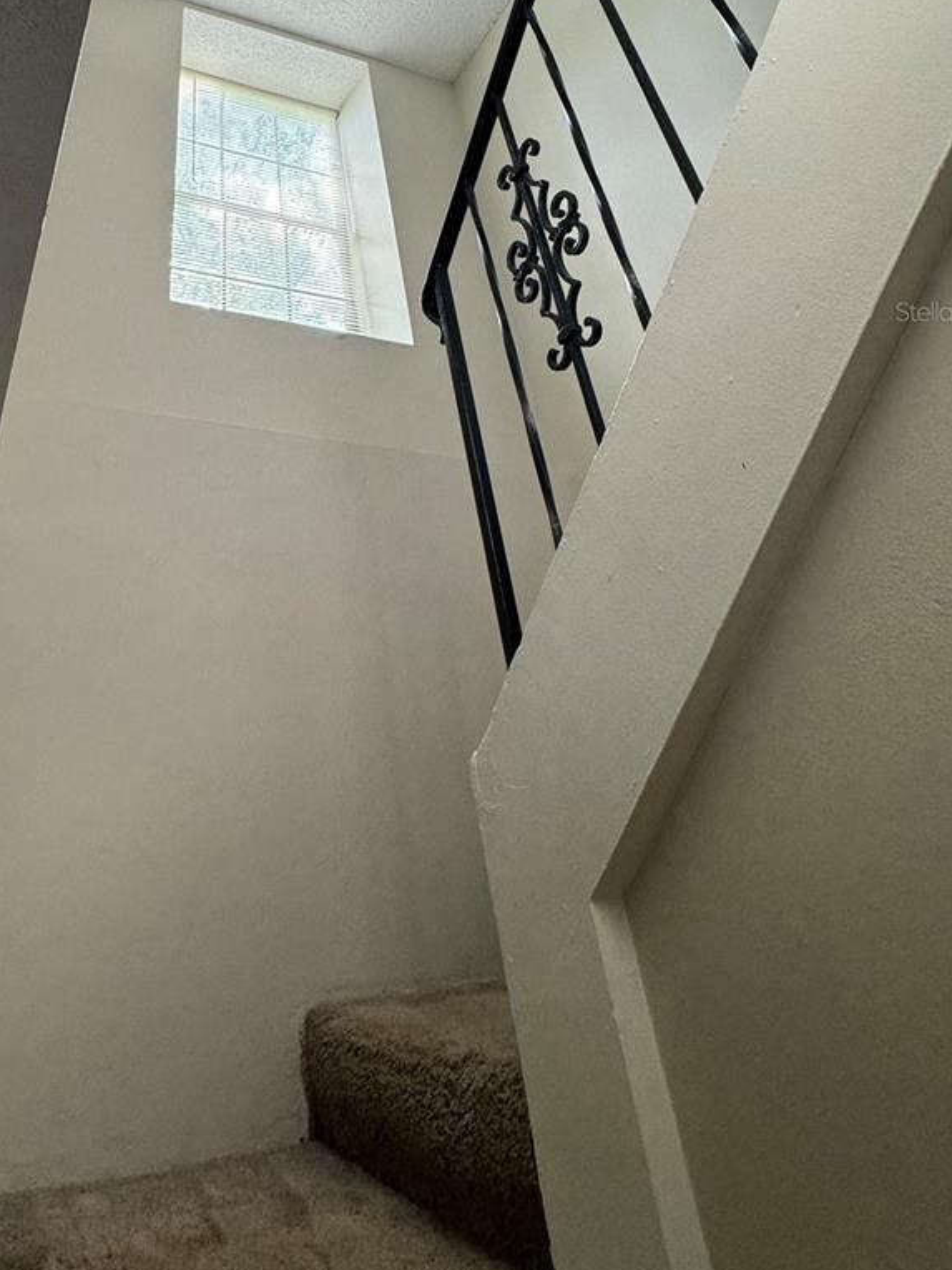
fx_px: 807
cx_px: 266
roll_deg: +1.3
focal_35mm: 22
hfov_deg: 58.6
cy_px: 311
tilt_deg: +34.4
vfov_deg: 71.0
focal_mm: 2.22
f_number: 2.2
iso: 160
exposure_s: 1/120
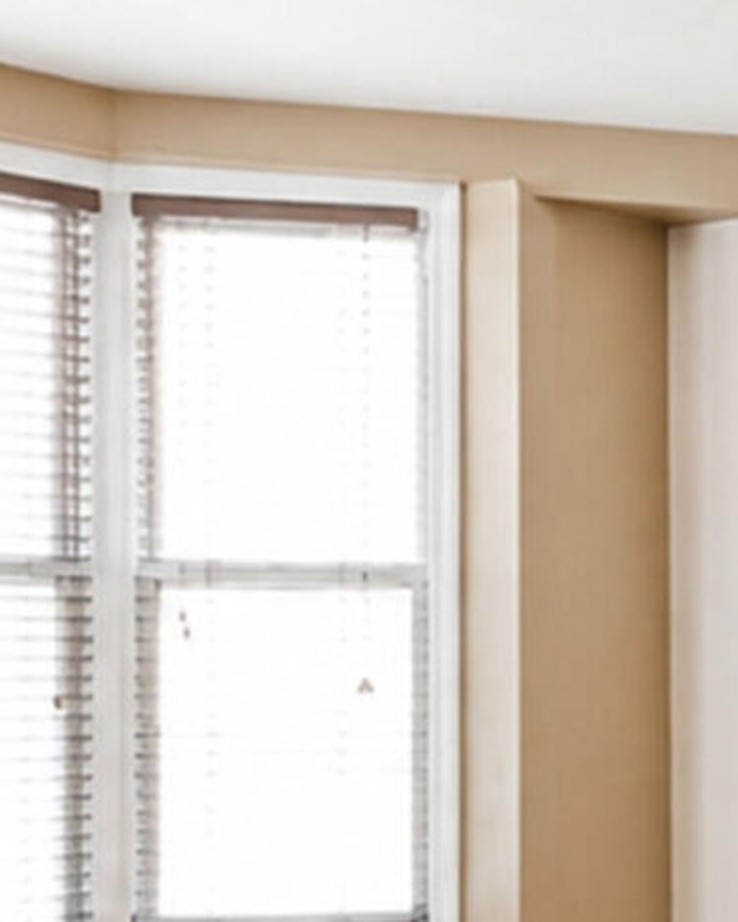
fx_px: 2128
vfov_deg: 24.3
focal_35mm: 78
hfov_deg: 15.1
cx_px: 1560
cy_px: 638
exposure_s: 1/60
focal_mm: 10
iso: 2000
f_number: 8
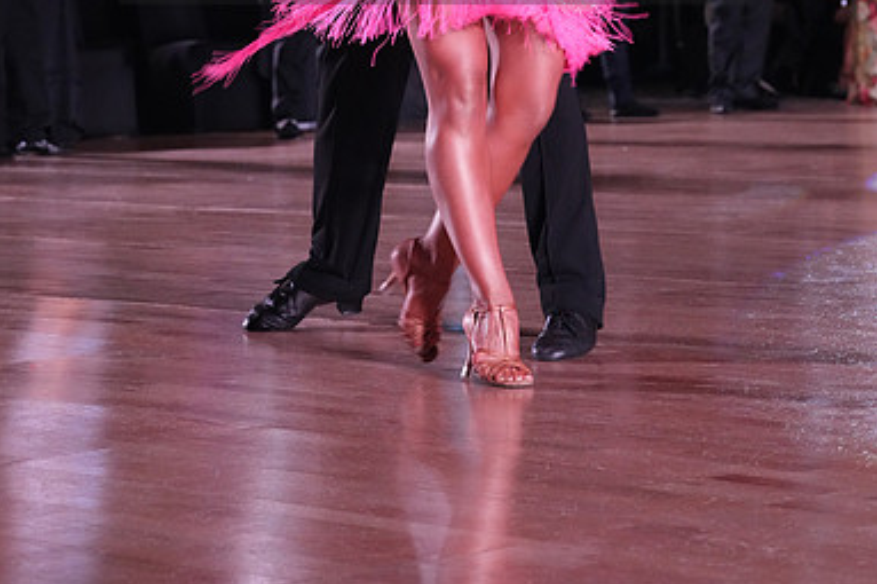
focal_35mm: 141
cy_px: -71
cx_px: 436
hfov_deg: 14.6
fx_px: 3433
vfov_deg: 9.6
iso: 5000
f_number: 7.1
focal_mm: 93
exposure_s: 1/250
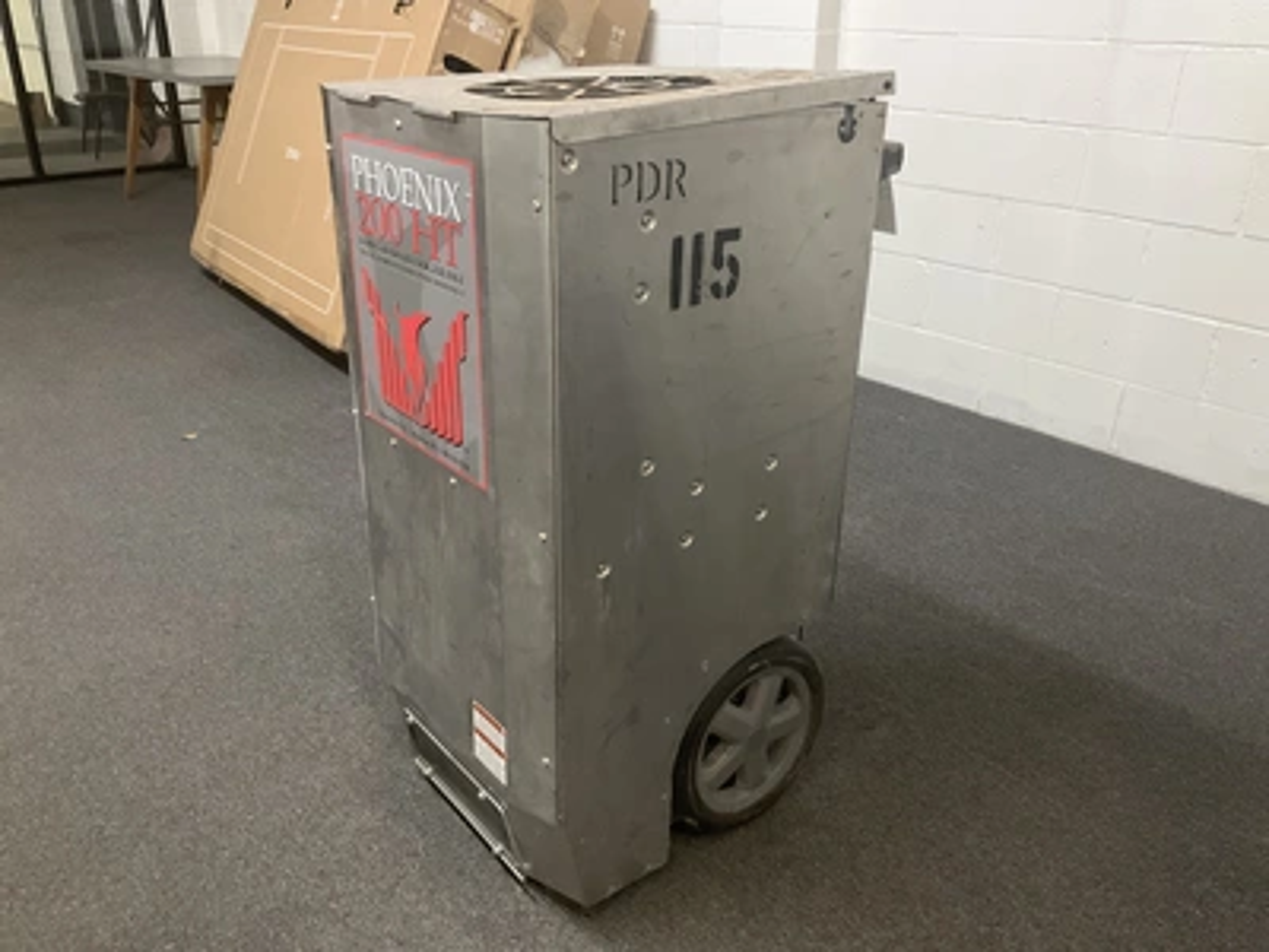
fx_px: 1063
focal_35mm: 29
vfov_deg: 48.2
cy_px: 476
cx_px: 634
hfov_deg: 61.7
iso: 320
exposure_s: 1/40
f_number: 1.8
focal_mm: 3
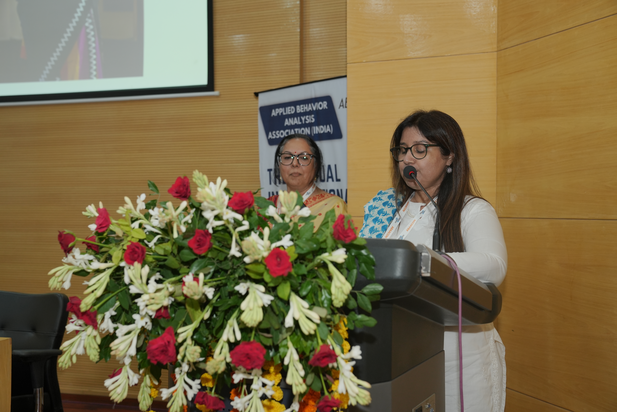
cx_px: 308
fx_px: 788
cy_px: 206
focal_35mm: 46
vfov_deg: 29.2
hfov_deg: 42.7
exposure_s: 1/160
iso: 640
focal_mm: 46
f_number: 4
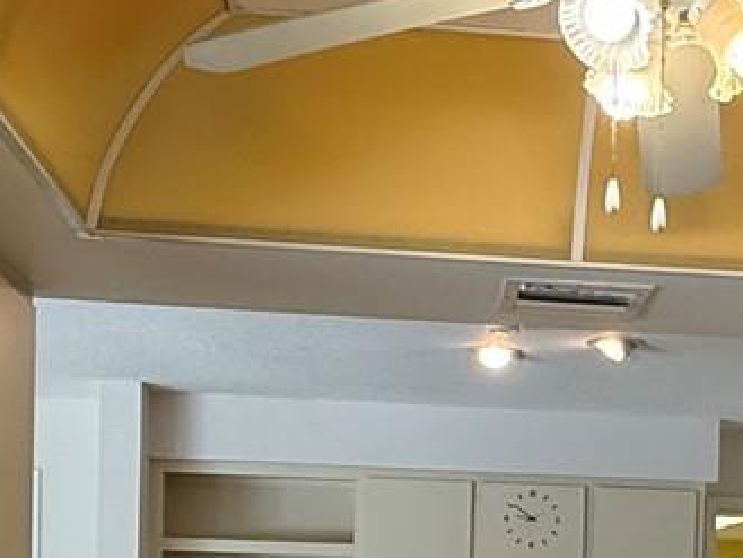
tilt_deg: -1.0
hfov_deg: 27.9
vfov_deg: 20.2
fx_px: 1460
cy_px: 675
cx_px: 612
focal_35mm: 68
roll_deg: -1.7
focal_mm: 2.22
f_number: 2.2
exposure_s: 1/120
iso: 200
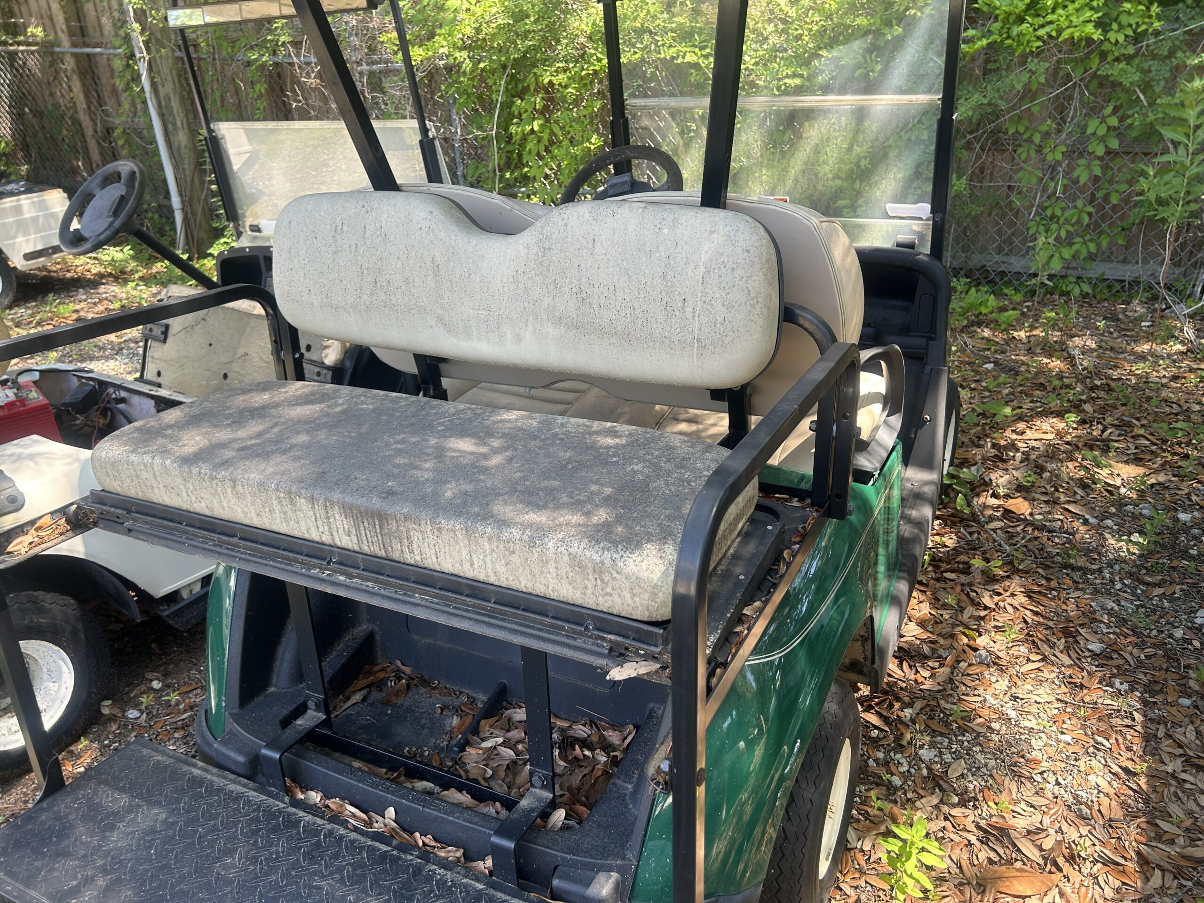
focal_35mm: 26
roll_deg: +3.5
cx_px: 602
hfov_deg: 67.3
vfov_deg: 53.1
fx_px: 904
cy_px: 452
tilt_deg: -24.5
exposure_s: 1/144
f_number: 1.5
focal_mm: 5.7
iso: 32
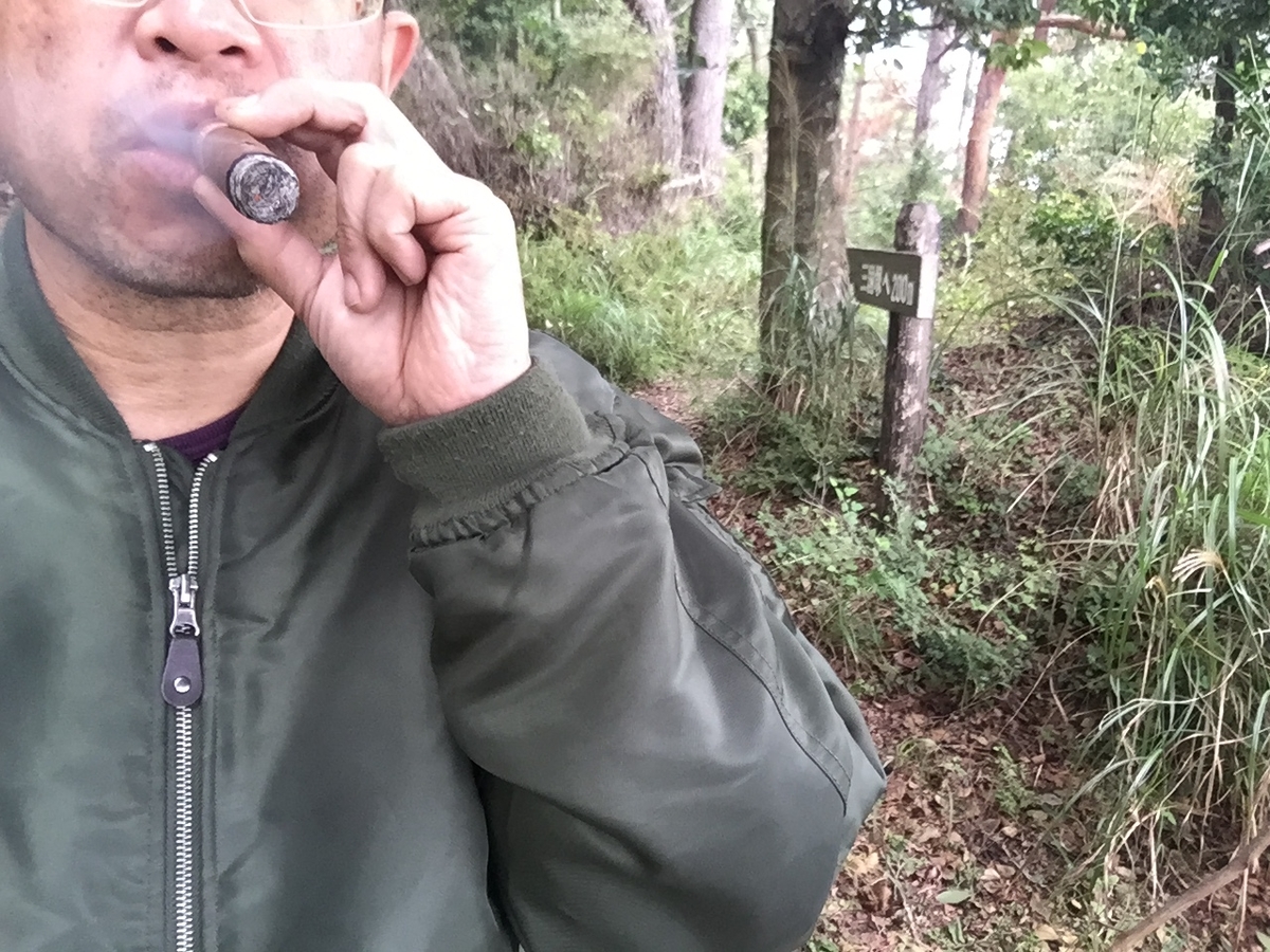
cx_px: 635
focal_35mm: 31
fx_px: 1137
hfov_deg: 58.4
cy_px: 476
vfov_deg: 45.4
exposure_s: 1/30
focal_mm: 2.65
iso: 160
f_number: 2.2
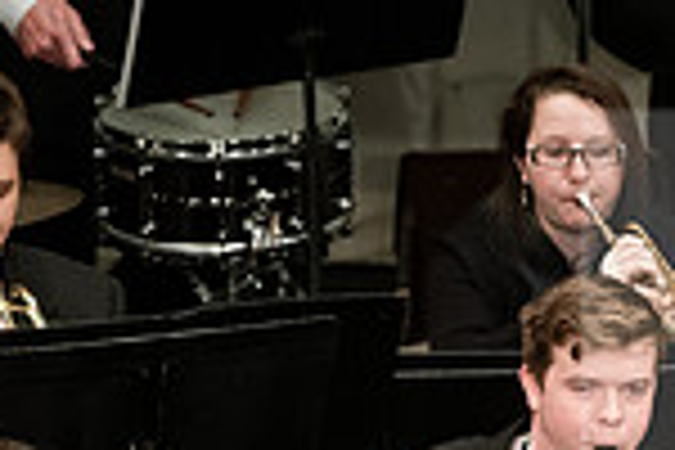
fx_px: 14530
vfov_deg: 1.8
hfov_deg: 2.7
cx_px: 446
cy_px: 655
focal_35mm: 775
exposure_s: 1/250
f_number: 3.2
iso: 3200
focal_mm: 200
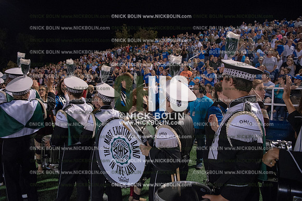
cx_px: 151
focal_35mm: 24
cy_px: 100
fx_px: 201
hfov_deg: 73.7
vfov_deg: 53.2
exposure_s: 1/500
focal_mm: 24
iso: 3200
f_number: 3.2
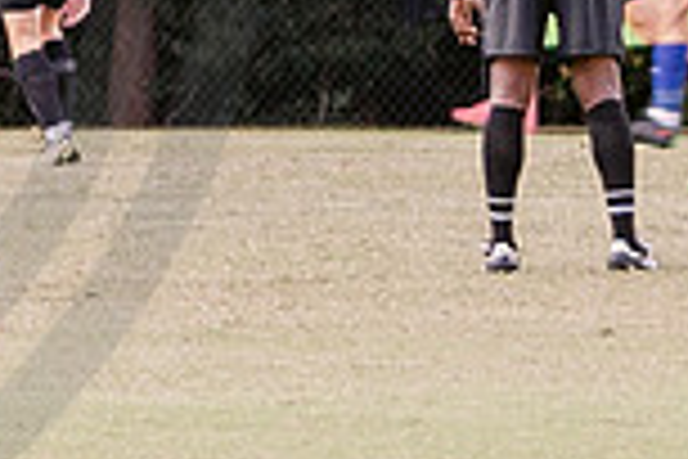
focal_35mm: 1110
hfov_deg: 1.9
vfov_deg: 1.2
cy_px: -589
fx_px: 21212
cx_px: -827
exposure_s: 1/125
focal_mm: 90
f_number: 3.2
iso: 640
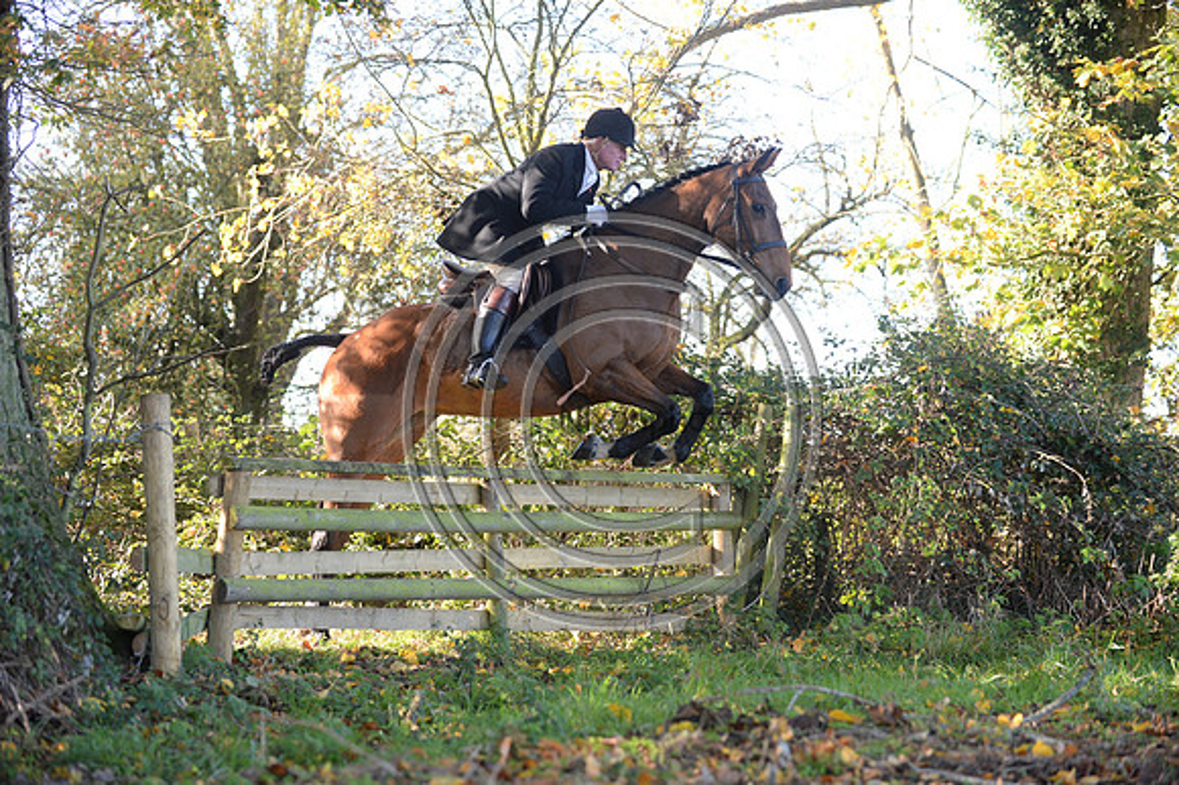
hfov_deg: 28.9
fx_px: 2291
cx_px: 590
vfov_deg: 19.4
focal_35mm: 70
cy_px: 392
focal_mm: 70
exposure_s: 1/1000
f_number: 2.8
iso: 1000
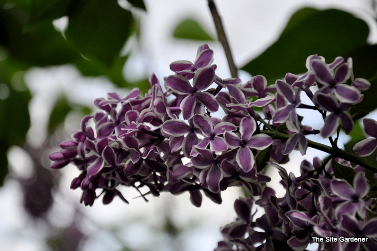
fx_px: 1538
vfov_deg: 9.3
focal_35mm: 147
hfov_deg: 14.0
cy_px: 126
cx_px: 188
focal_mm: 98
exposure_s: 1/125
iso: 280
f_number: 5.6
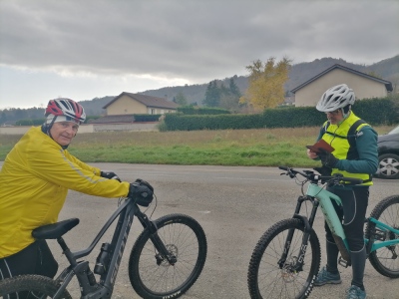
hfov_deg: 65.3
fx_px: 311
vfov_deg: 51.4
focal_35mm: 27
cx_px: 200
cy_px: 150
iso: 50
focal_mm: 5.4
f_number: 1.8
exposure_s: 1/328
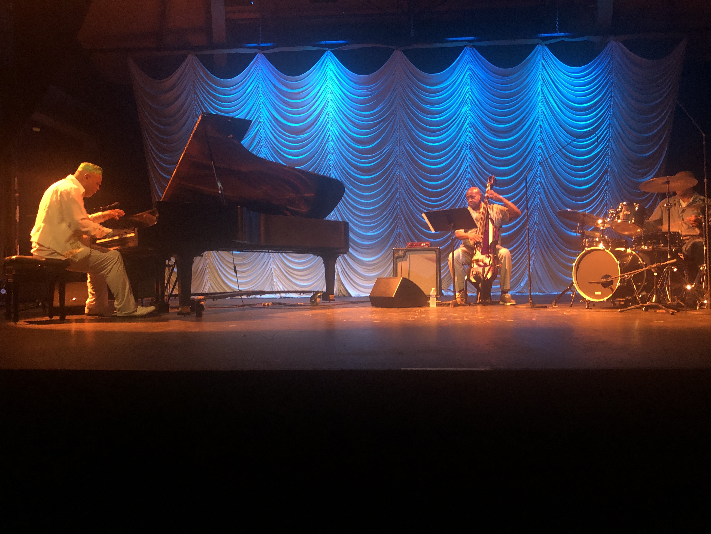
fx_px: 575
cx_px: 356
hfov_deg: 63.4
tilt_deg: +2.6
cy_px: 267
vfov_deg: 49.7
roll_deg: +2.0
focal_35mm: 28
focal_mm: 4
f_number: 1.8
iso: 100
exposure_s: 1/11
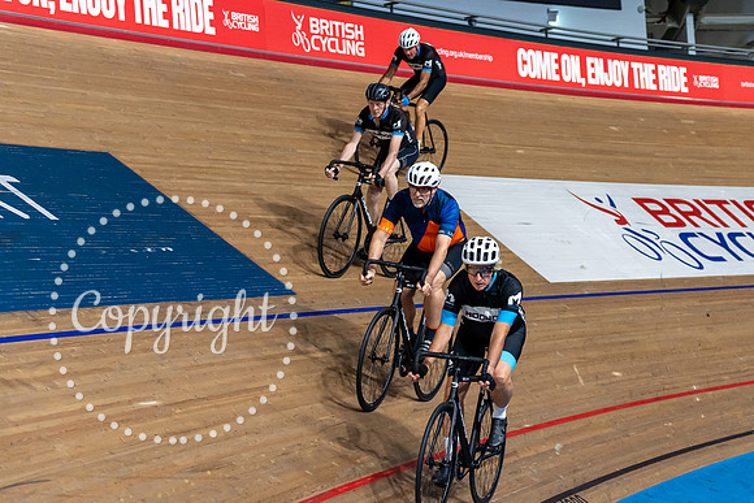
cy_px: 121
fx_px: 1497
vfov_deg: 18.9
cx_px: 573
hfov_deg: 27.8
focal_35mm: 71
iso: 2500
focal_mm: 47
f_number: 2.8
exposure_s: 1/1000
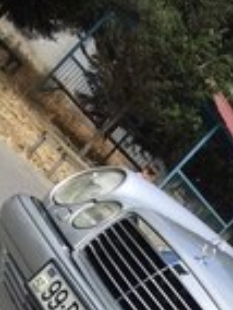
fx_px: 904
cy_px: 528
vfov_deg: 16.7
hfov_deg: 13.9
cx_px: 333
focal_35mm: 101
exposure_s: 1/2198
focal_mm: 4.15
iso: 32
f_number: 2.2
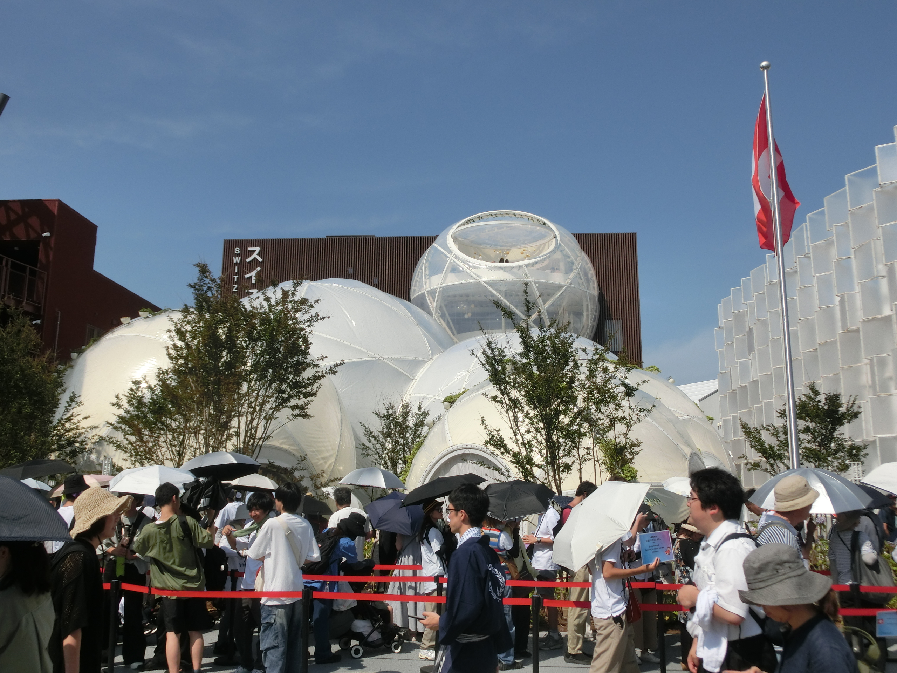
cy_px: 336
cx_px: 448
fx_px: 855
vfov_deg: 42.9
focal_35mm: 33
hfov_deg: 55.4
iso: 80
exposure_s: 1/320
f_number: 9.4
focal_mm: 5.93
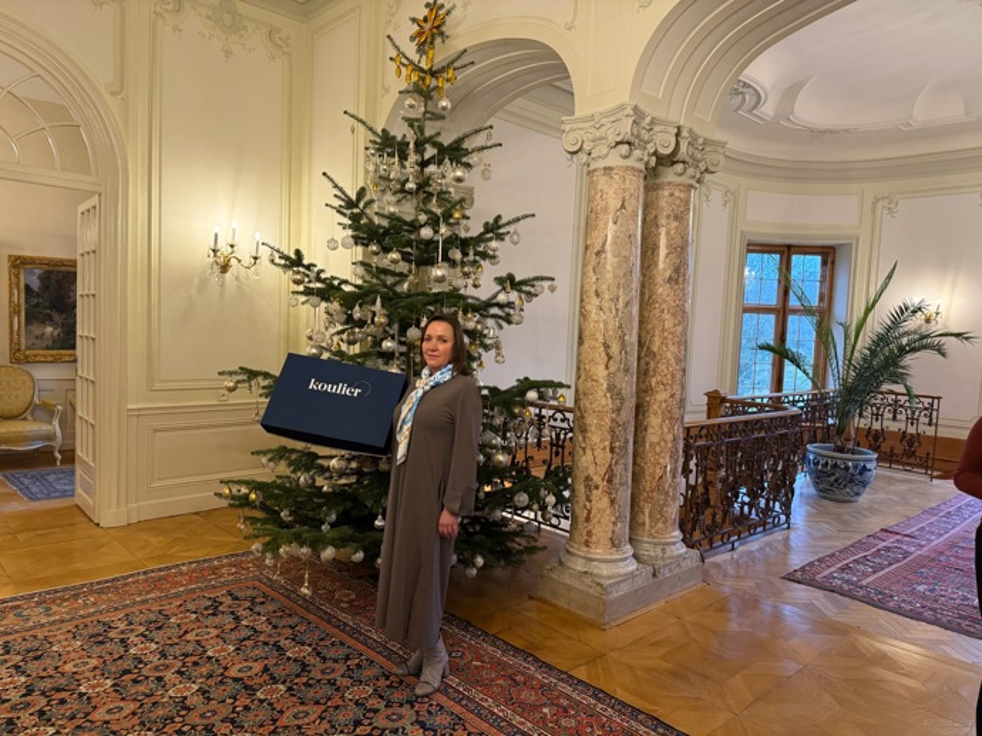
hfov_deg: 71.6
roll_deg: -1.7
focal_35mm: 24
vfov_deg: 56.8
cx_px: 491
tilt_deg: -4.2
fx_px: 681
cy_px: 368
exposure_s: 1/100
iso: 400
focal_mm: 6.76
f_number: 1.78
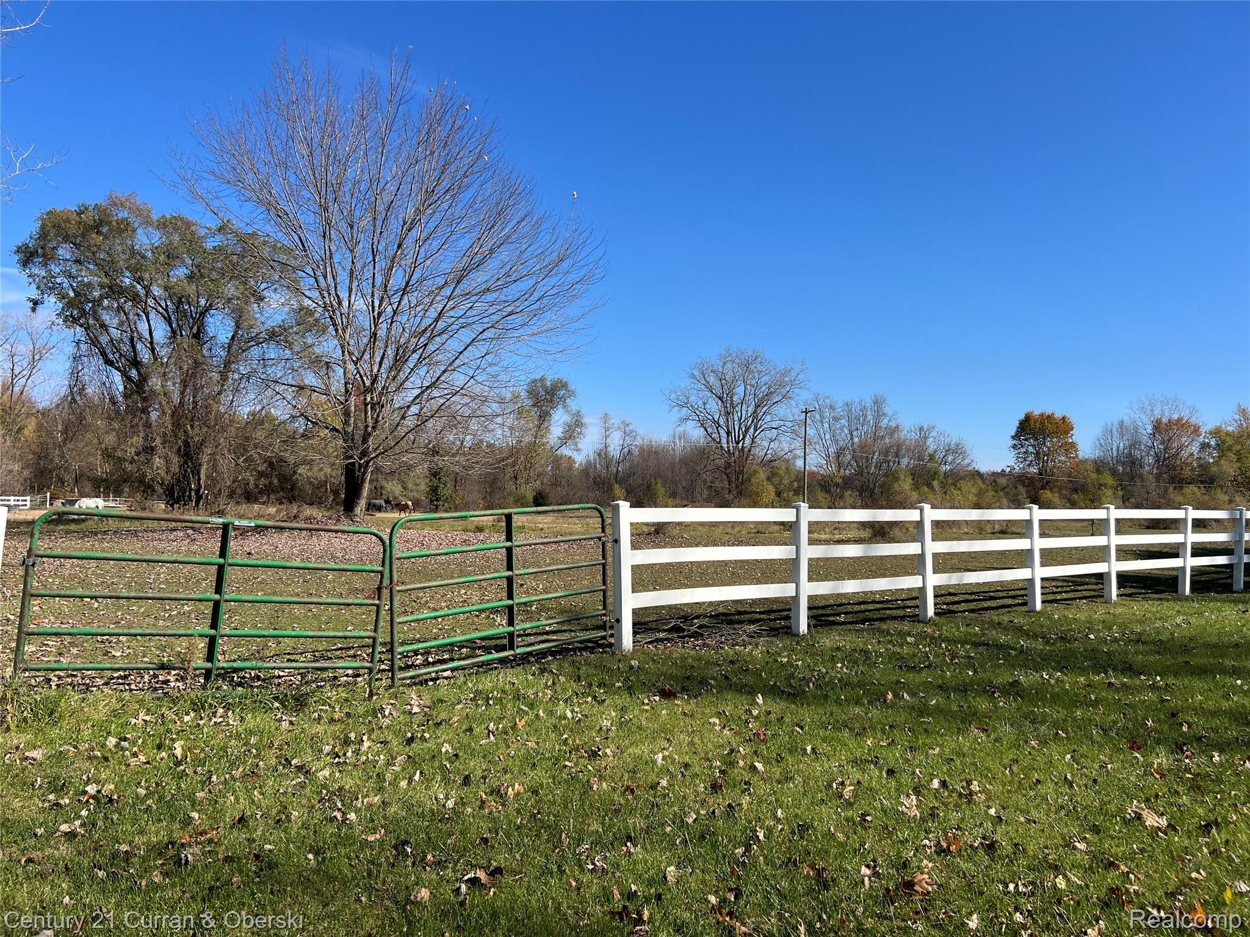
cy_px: 468
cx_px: 625
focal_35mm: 26
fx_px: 939
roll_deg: -1.0
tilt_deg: +1.1
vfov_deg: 53.1
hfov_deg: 67.3
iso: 50
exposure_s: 1/3704
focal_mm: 5.7
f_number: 1.5
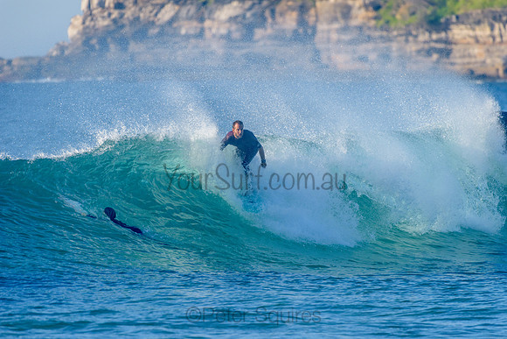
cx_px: 254
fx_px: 7047
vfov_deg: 2.7
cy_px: 170
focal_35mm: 500
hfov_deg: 4.1
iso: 400
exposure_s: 1/2000
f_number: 5.6
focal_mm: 500
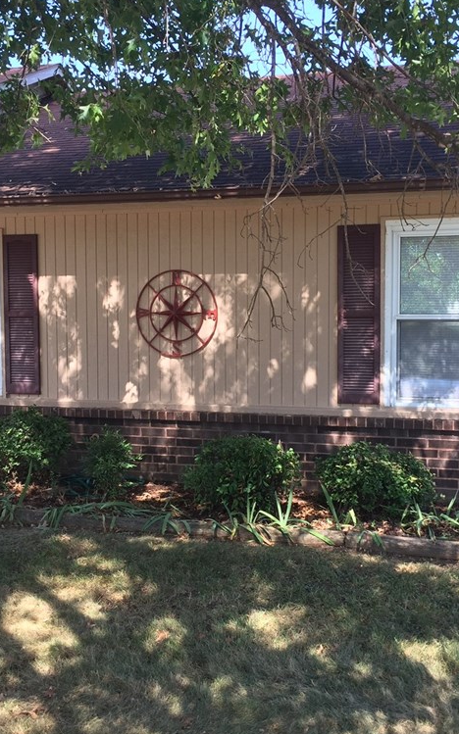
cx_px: 231
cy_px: 364
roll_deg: -0.3
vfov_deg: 47.2
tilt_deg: -3.2
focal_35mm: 42
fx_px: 841
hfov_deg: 30.5
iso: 32
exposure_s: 1/156
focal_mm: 4.15
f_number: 2.2
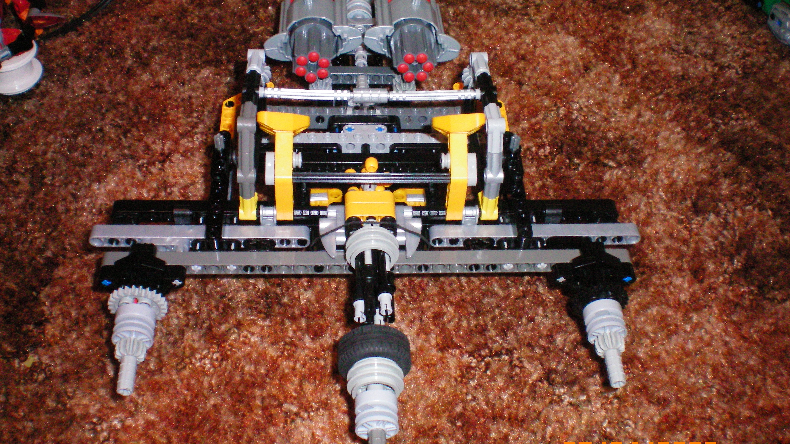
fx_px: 880
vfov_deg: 28.4
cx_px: 394
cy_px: 224
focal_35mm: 42
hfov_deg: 48.4
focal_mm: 6.3
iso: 400
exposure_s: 1/60
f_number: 4.6
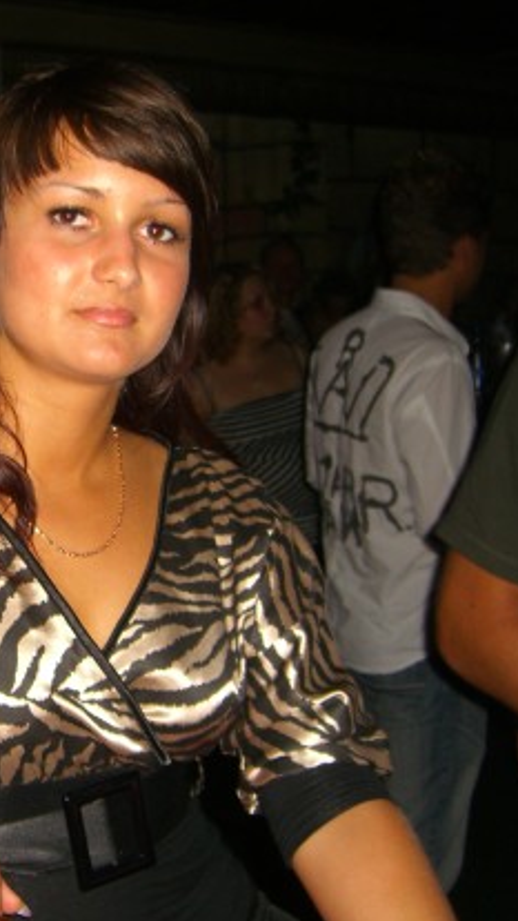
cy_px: 465
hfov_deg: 19.4
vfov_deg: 34.9
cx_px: -11
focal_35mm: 60
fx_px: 1465
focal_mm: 7.9
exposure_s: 1/60
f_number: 2.8
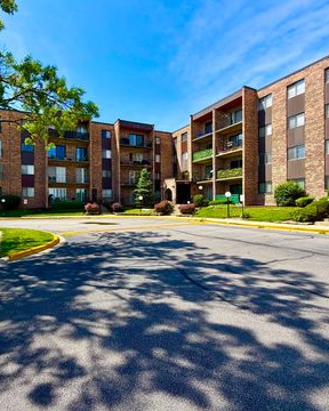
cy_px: 206
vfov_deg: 83.3
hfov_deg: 69.8
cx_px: 126
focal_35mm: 19
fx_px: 231
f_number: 2.2
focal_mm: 2.22
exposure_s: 1/770
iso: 32
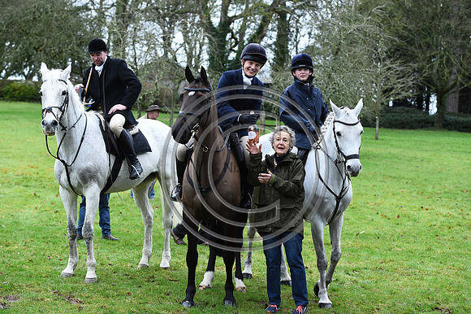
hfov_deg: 27.0
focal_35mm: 75
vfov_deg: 18.2
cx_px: 236
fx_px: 981
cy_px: 157
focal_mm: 75
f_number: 4.5
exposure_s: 1/800
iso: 1600
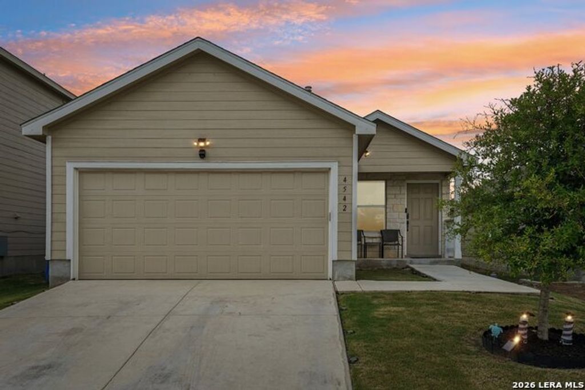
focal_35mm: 31
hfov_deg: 60.3
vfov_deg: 42.3
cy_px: 195
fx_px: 504
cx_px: 292
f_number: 8
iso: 200
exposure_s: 1/500
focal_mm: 31
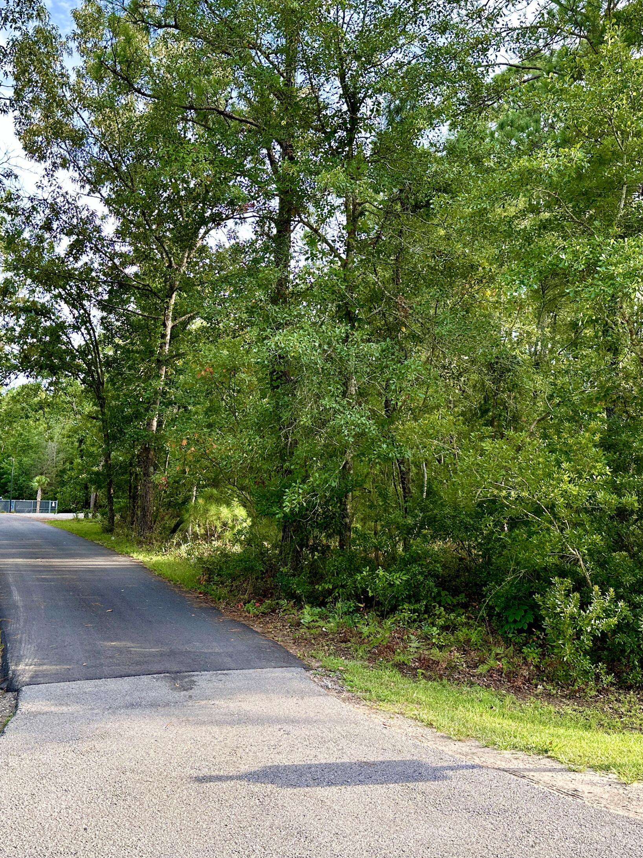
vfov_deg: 55.4
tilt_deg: +5.5
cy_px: 418
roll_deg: -1.6
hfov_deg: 42.9
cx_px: 294
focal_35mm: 33
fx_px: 817
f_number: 1.78
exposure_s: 1/357
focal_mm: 6.86
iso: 80
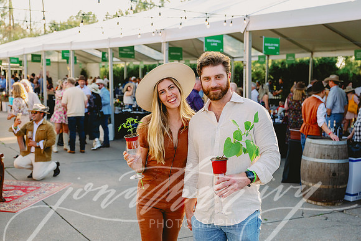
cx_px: 180
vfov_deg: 28.0
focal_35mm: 48
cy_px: 120
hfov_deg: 41.0
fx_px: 483
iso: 800
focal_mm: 46
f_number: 4
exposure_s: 1/1250
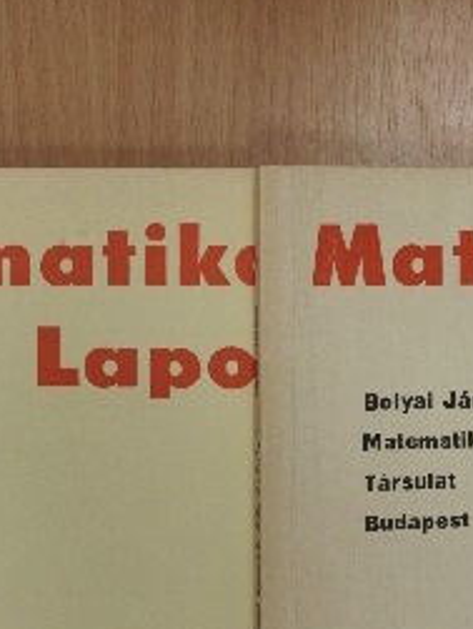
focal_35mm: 84
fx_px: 1527
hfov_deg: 17.6
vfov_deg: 23.3
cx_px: 305
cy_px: 306
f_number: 3.6
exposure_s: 1/60
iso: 180
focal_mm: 5.9
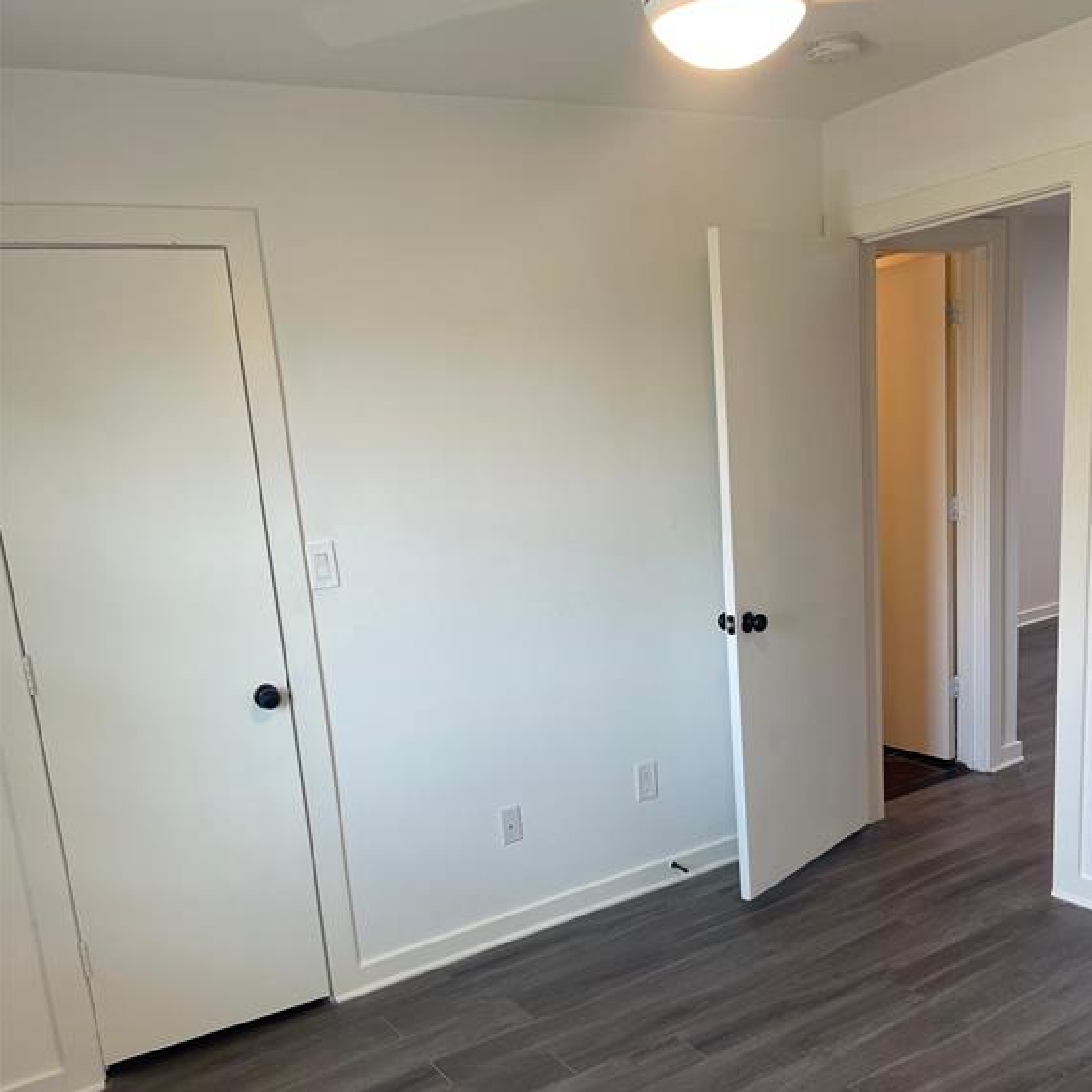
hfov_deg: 54.0
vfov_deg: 53.3
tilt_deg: -15.1
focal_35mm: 30
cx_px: 554
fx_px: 1071
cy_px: 695
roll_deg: +4.3
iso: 64
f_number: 1.6
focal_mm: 5.1
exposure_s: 1/60
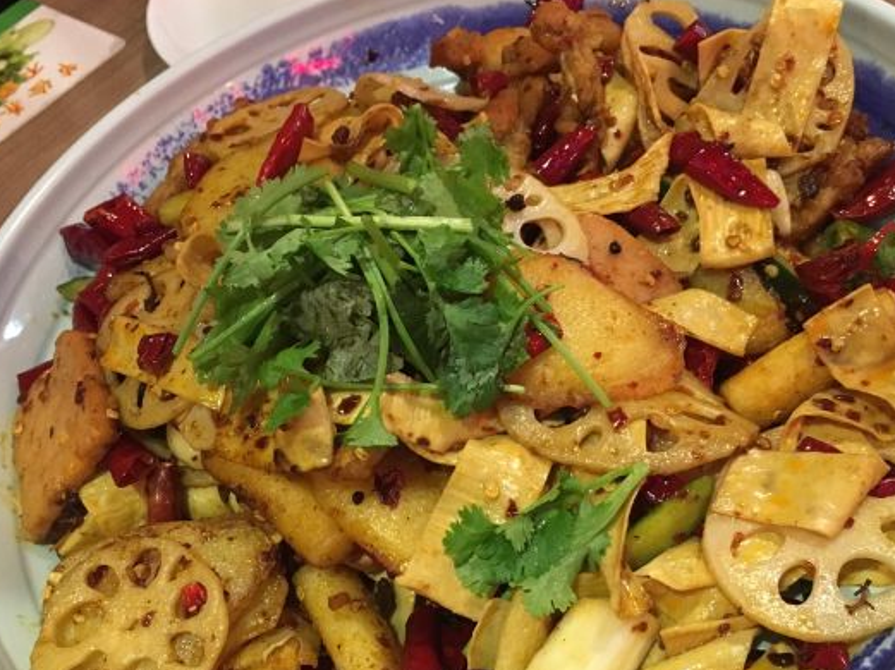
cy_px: 391
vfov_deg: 36.7
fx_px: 1008
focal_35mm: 39
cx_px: 493
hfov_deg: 47.8
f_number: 2.2
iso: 320
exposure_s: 1/17
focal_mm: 4.15
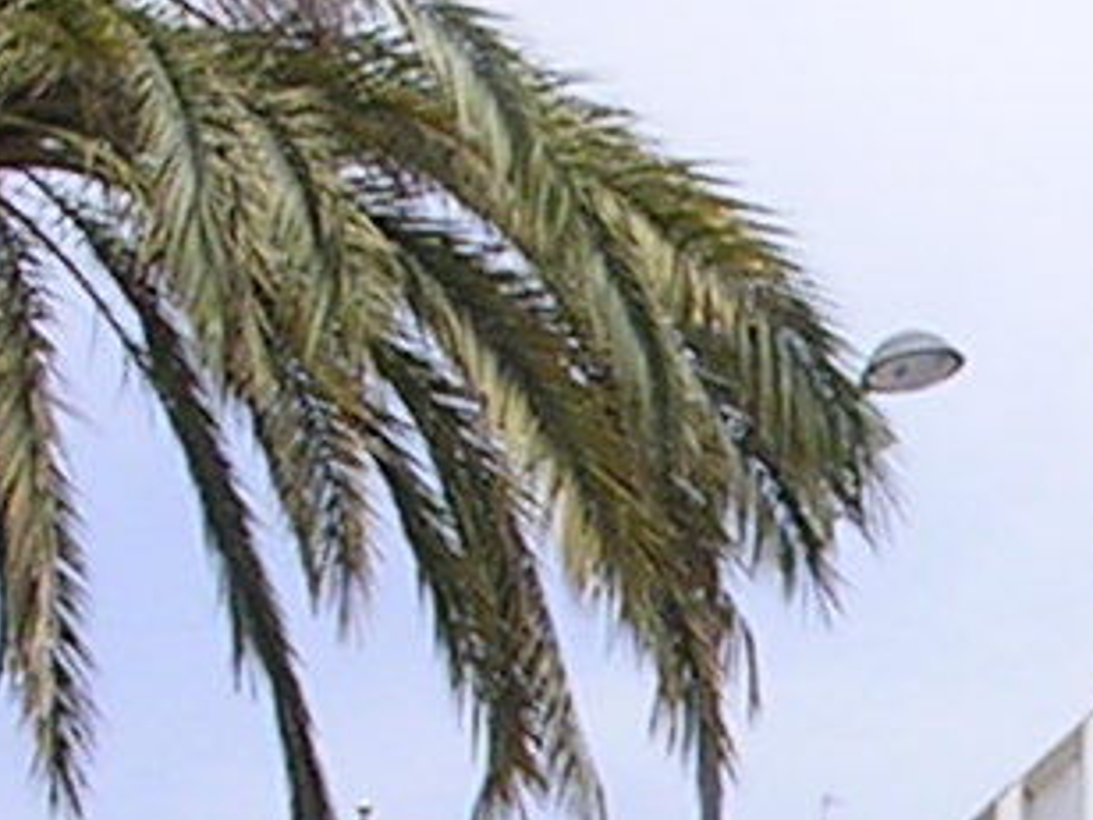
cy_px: 1409
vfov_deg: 5.8
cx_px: 1828
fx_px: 7988
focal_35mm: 253
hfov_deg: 7.6
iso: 50
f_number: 5.6
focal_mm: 5.8
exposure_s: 1/301
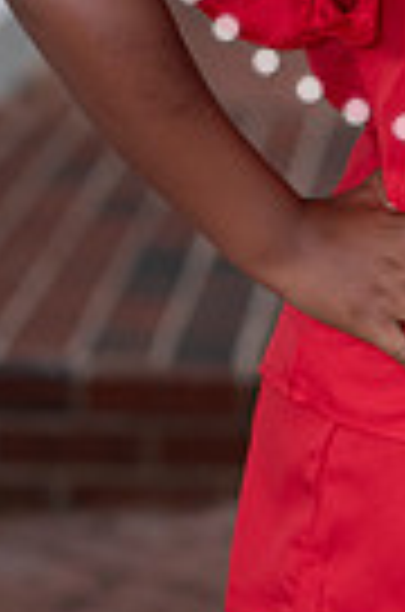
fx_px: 4783
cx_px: 508
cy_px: -108
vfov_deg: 7.3
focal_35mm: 282
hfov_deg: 4.8
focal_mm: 85
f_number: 3.5
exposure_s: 1/200
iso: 400
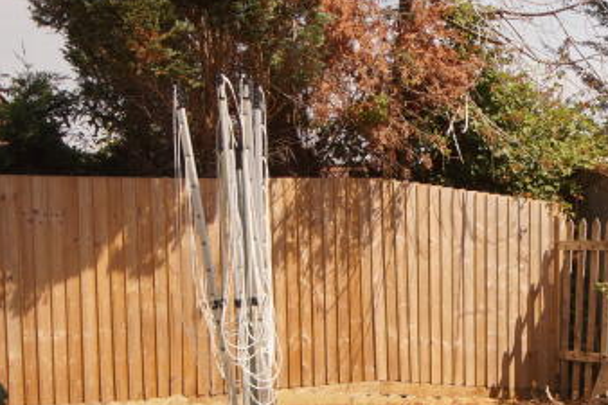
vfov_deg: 14.8
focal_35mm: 91
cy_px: 374
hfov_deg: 21.8
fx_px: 1536
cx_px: 559
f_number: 5.6
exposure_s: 1/320
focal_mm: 20
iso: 100
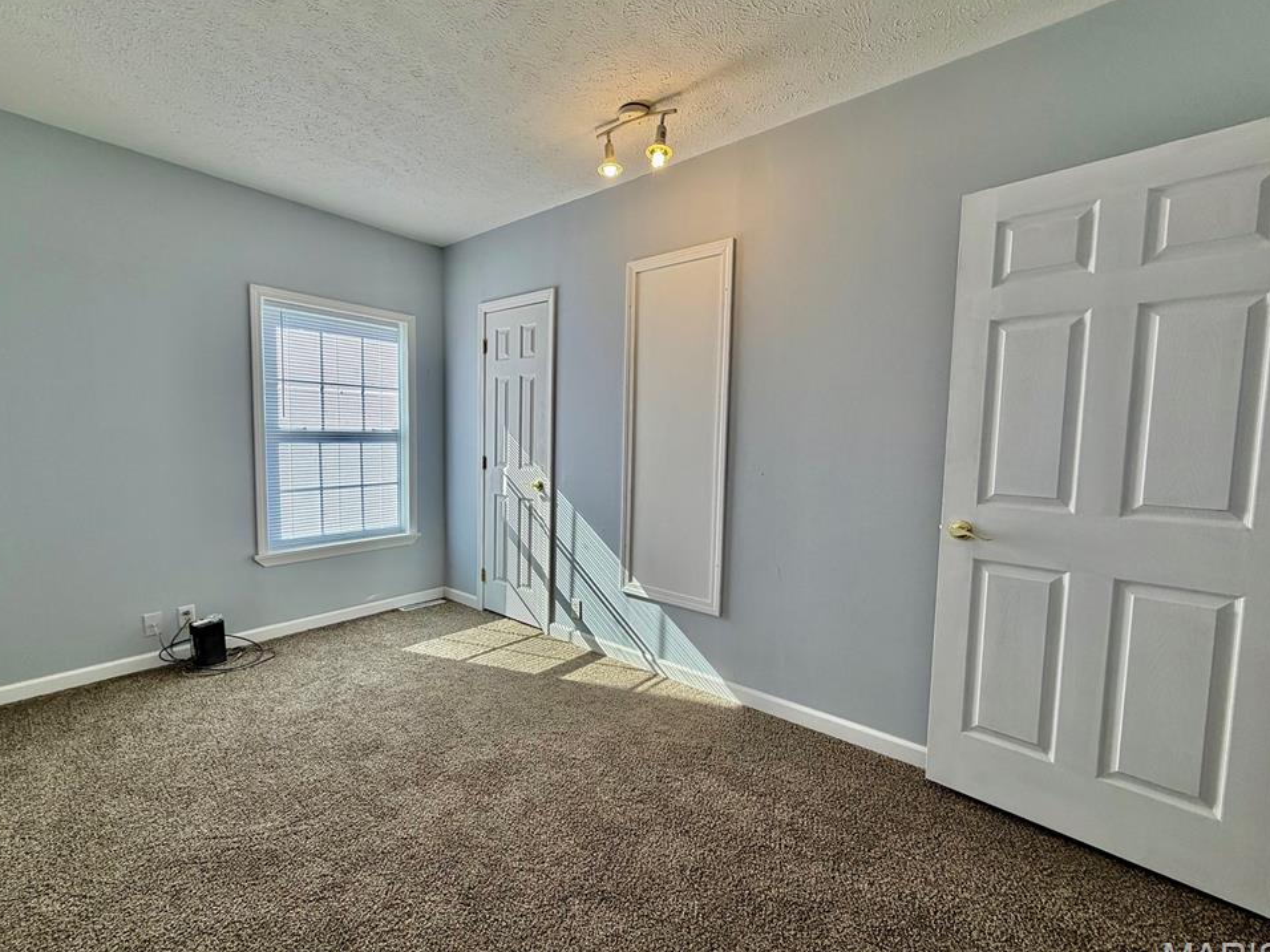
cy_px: 475
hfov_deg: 98.1
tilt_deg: -4.4
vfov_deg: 81.7
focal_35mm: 15
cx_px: 616
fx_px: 550
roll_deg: -0.6
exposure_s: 1/151
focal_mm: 2.22
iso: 50
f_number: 2.2
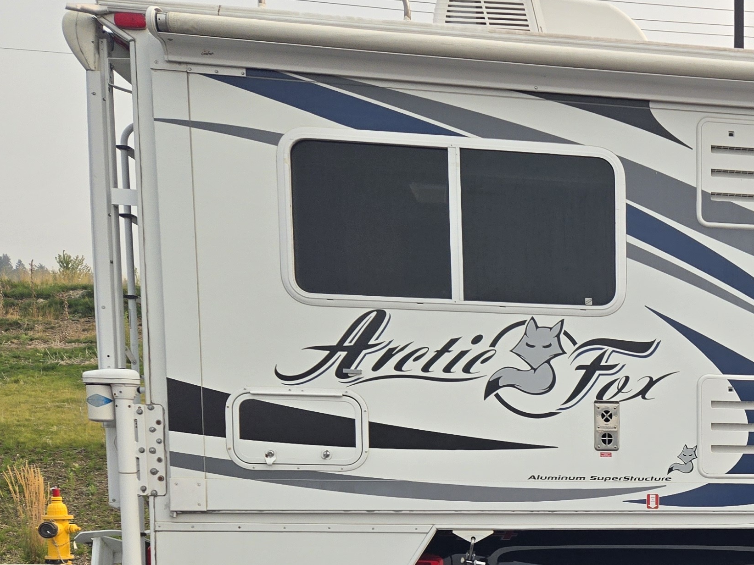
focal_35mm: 56
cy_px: 568
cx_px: 843
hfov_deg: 30.5
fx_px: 1220
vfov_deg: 24.8
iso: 25
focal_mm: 5.4
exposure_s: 1/1242
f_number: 1.8
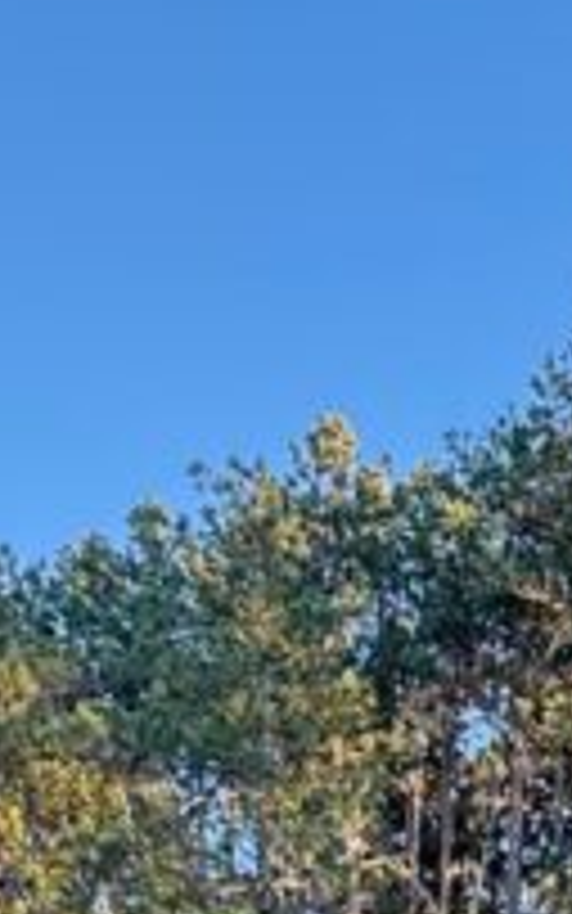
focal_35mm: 78
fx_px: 1944
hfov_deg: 16.2
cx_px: 655
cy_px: 1513
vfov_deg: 20.8
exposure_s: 1/99
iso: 80
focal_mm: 2.22
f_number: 2.2
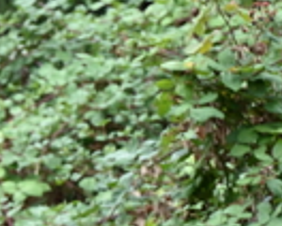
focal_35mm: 780
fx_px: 6520
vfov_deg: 2.0
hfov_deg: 2.5
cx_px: -216
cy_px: 229
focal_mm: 200
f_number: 6.3
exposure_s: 1/250
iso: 560
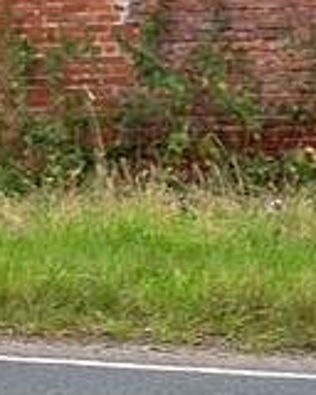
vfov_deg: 7.2
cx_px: -205
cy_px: 31
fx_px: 3133
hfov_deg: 5.7
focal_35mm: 268
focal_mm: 79
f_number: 3.2
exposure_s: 1/640
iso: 1000
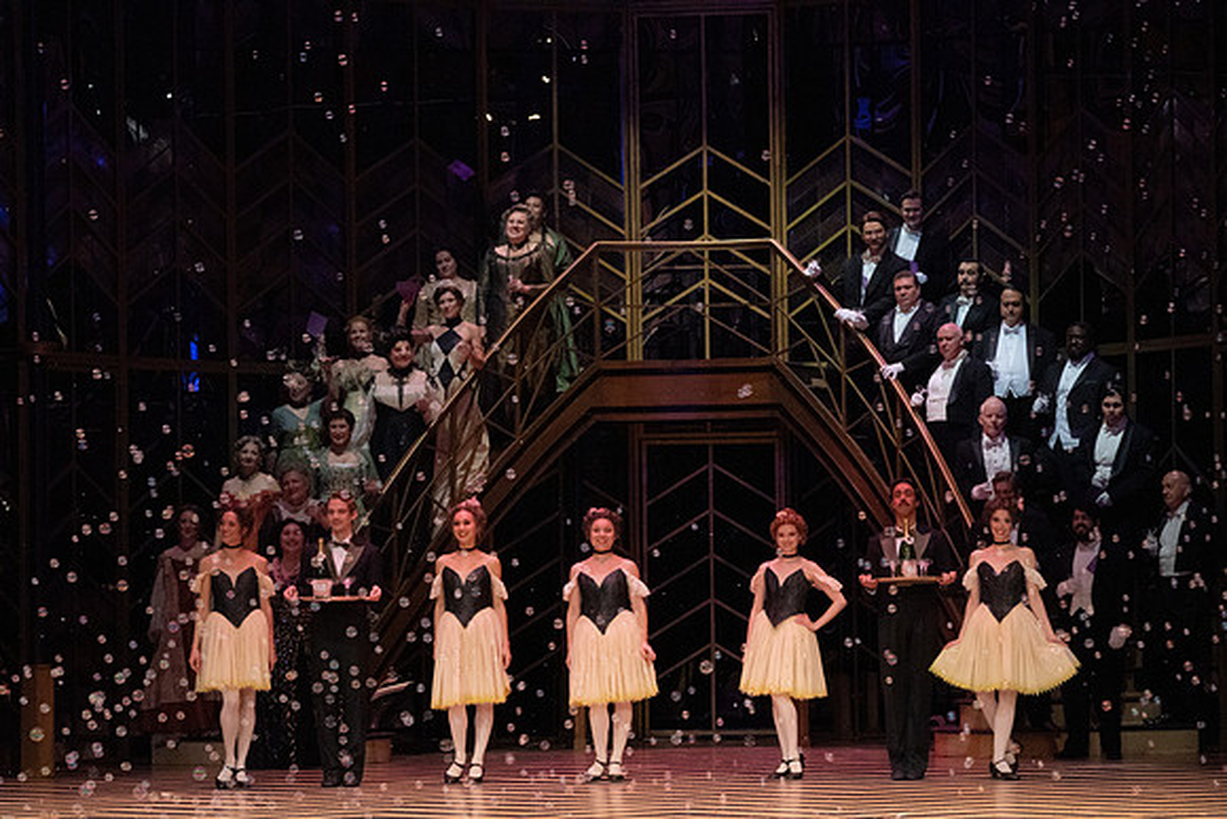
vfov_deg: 11.1
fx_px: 4227
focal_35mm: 124
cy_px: 410
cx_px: 614
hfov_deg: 16.5
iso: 12800
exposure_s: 1/400
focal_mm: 124
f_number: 16
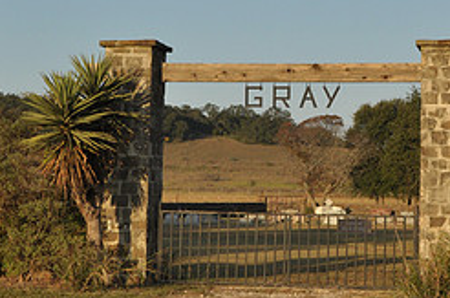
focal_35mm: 106
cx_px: 338
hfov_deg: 19.2
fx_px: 1322
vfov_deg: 12.9
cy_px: 144
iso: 400
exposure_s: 1/320
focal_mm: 30
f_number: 9
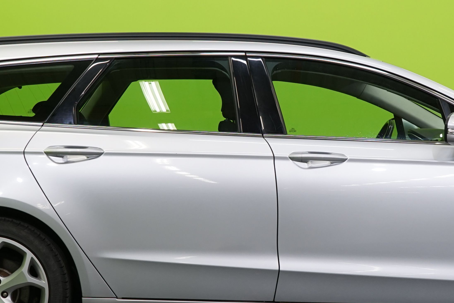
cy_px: 171
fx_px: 1173
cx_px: 276
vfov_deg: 14.7
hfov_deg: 21.9
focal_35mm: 93
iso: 500
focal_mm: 34
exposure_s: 1/30
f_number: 6.3
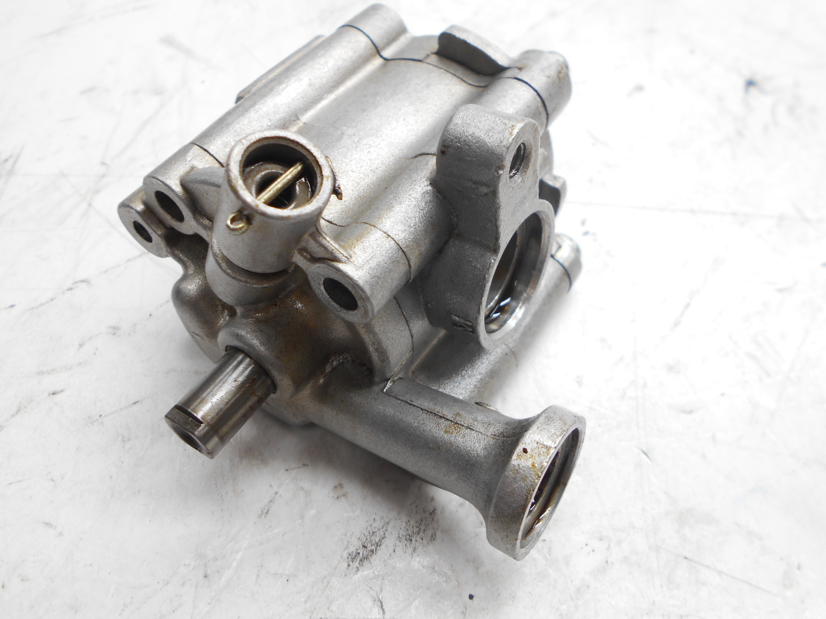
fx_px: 644
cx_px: 407
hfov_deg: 65.3
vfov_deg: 51.4
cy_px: 312
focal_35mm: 27
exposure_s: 1/30
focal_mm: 4.6
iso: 100
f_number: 3.2
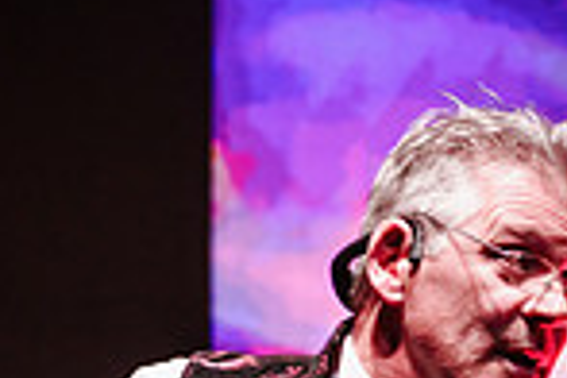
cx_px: 208
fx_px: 5087
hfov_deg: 6.4
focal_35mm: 323
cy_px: 422
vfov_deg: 4.2
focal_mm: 82
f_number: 2.8
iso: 1600
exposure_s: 1/250
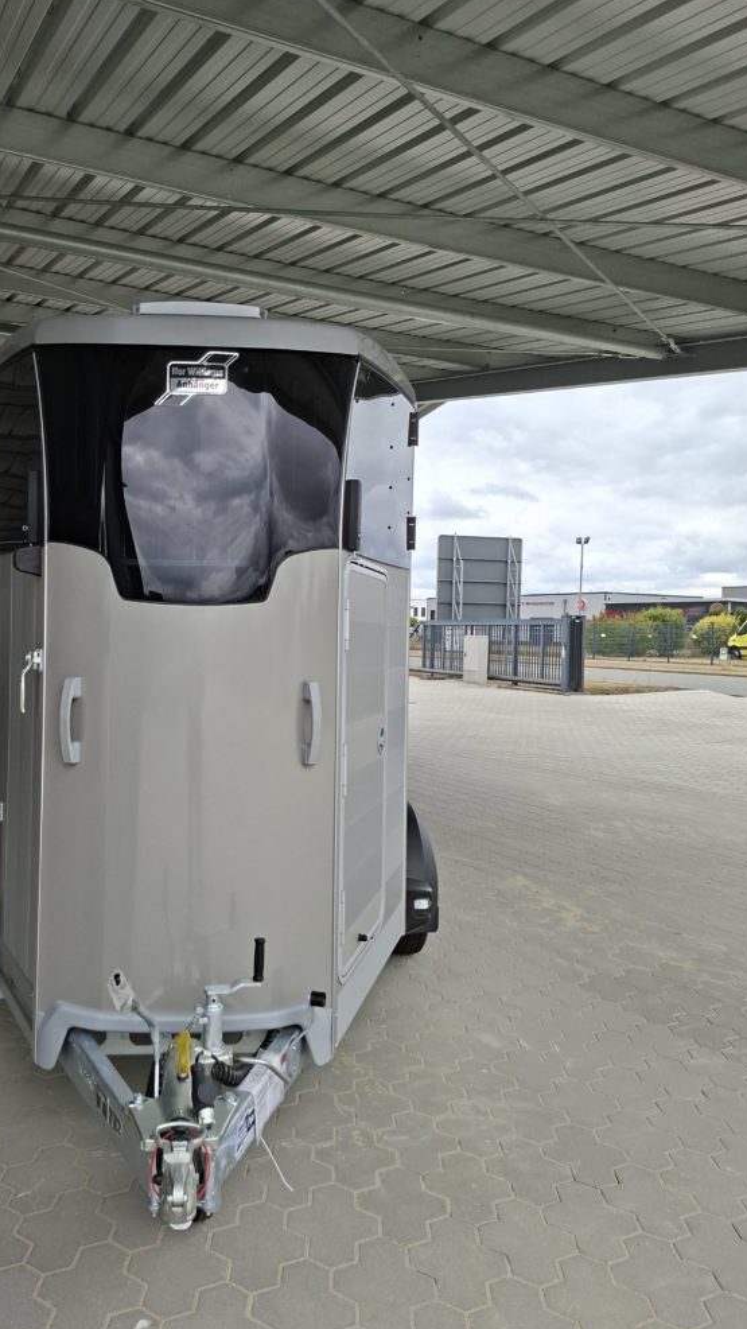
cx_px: 269
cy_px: 653
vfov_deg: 71.9
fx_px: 916
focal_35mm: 26
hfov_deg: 43.9
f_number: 1.8
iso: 50
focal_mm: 5.54
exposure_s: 1/1024
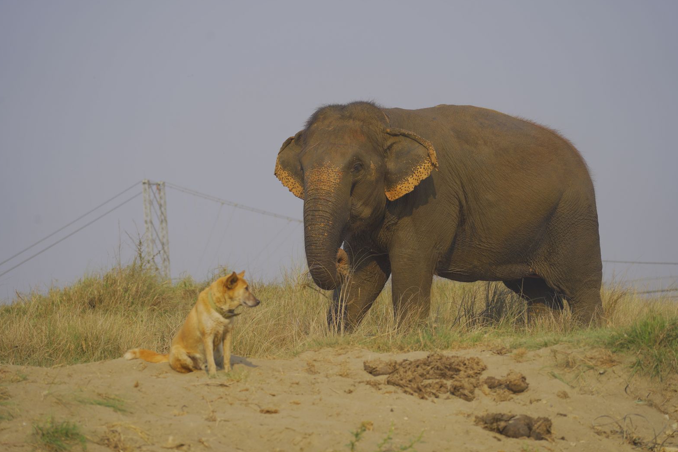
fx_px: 2750
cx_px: 337
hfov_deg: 14.1
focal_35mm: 146
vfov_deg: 9.4
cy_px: 225
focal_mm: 145
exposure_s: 1/250
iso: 100
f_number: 6.3
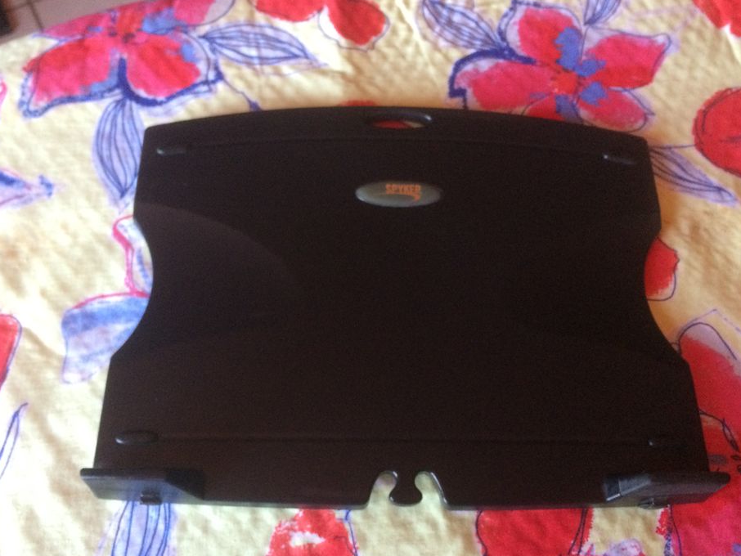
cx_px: 363
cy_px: 280
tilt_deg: -65.2
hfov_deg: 56.8
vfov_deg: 44.2
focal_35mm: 32
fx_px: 685
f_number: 2.2
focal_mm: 4.15
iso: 320
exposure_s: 1/25
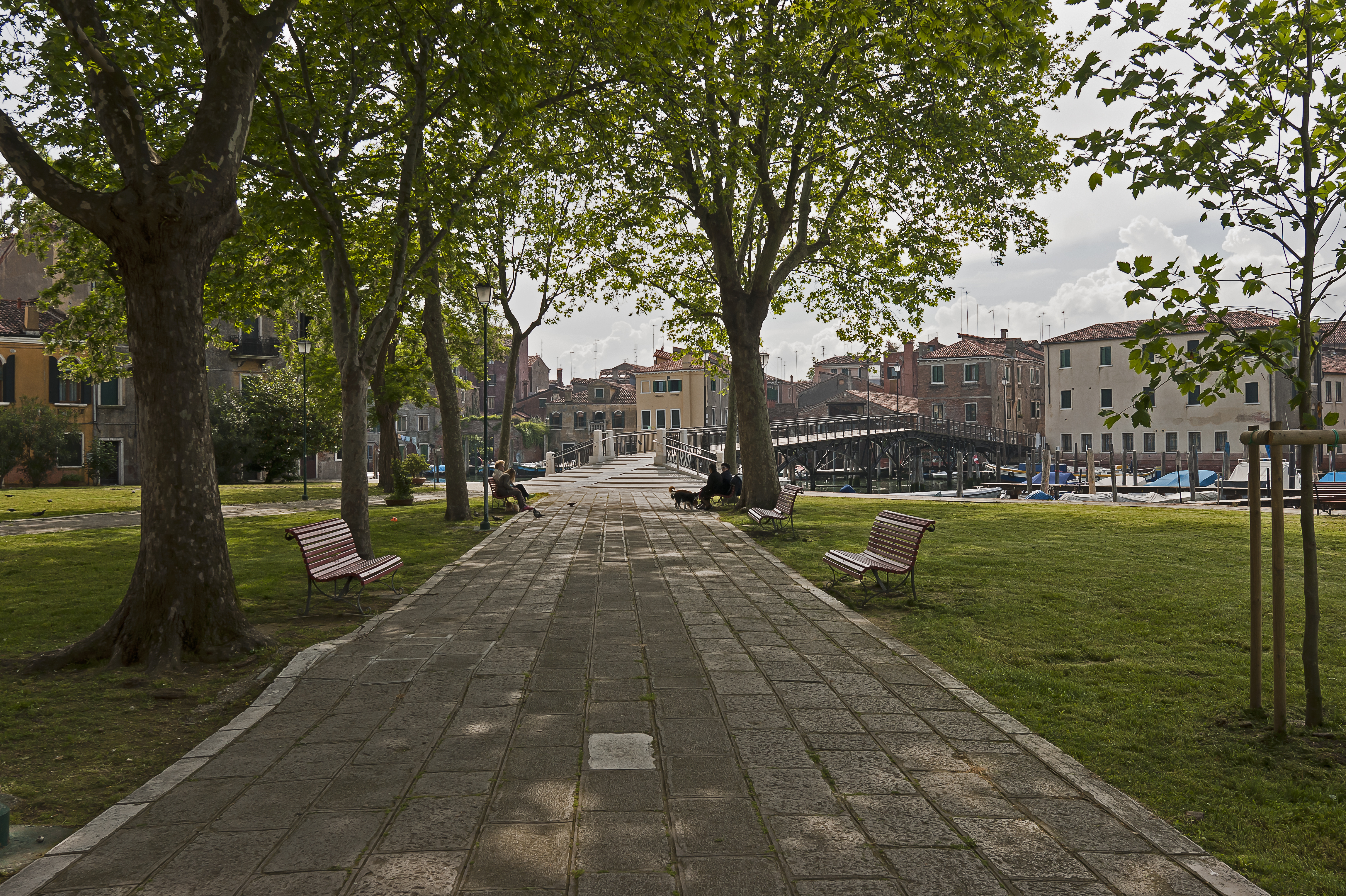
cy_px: 448
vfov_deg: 43.6
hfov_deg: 62.0
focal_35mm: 30
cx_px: 673
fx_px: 1121
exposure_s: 1/200
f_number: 8
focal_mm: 20
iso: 100
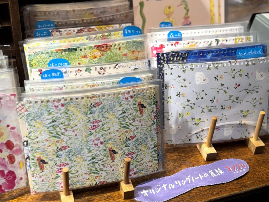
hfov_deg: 39.7
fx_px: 373
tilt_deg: -37.0
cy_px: 101
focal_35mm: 48
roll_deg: -4.8
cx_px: 134
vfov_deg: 30.3
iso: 64
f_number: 1.78
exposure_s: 1/100
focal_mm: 6.76
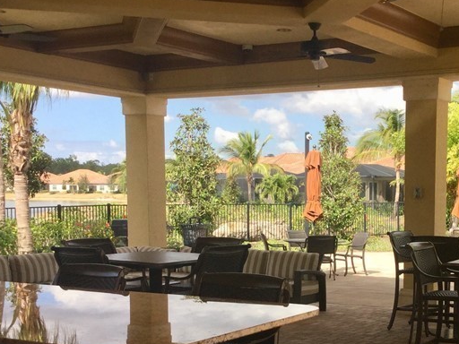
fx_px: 822
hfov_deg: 30.9
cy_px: 267
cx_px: 319
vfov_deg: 23.4
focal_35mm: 62
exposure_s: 1/662
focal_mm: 3.3
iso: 25
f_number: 2.4
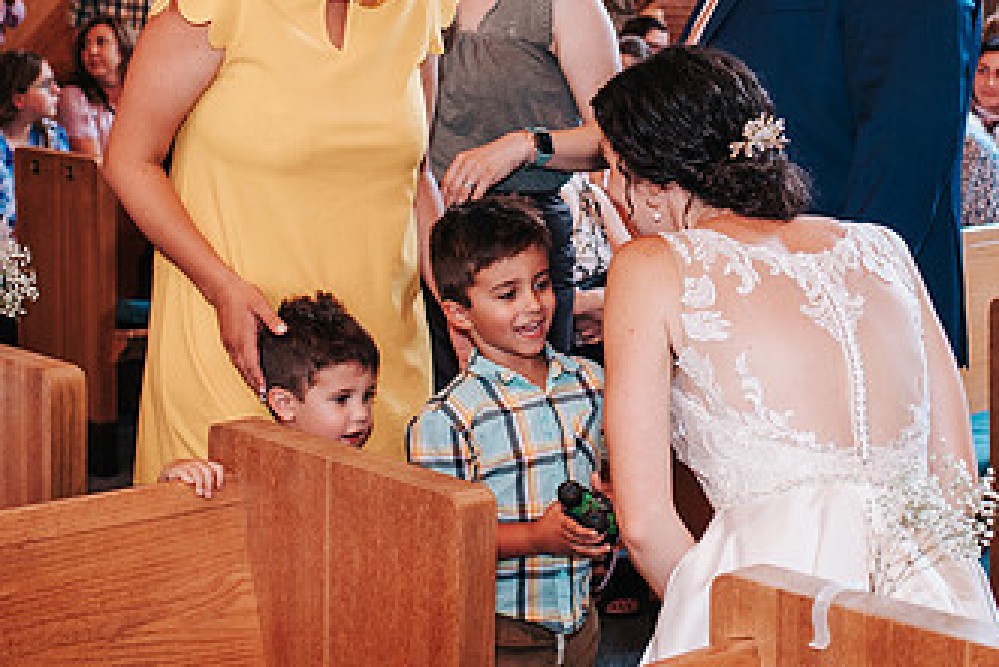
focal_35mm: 78
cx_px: 588
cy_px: 125
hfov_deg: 25.9
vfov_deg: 17.4
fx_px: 2165
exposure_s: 1/125
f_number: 3.2
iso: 1000
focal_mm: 35
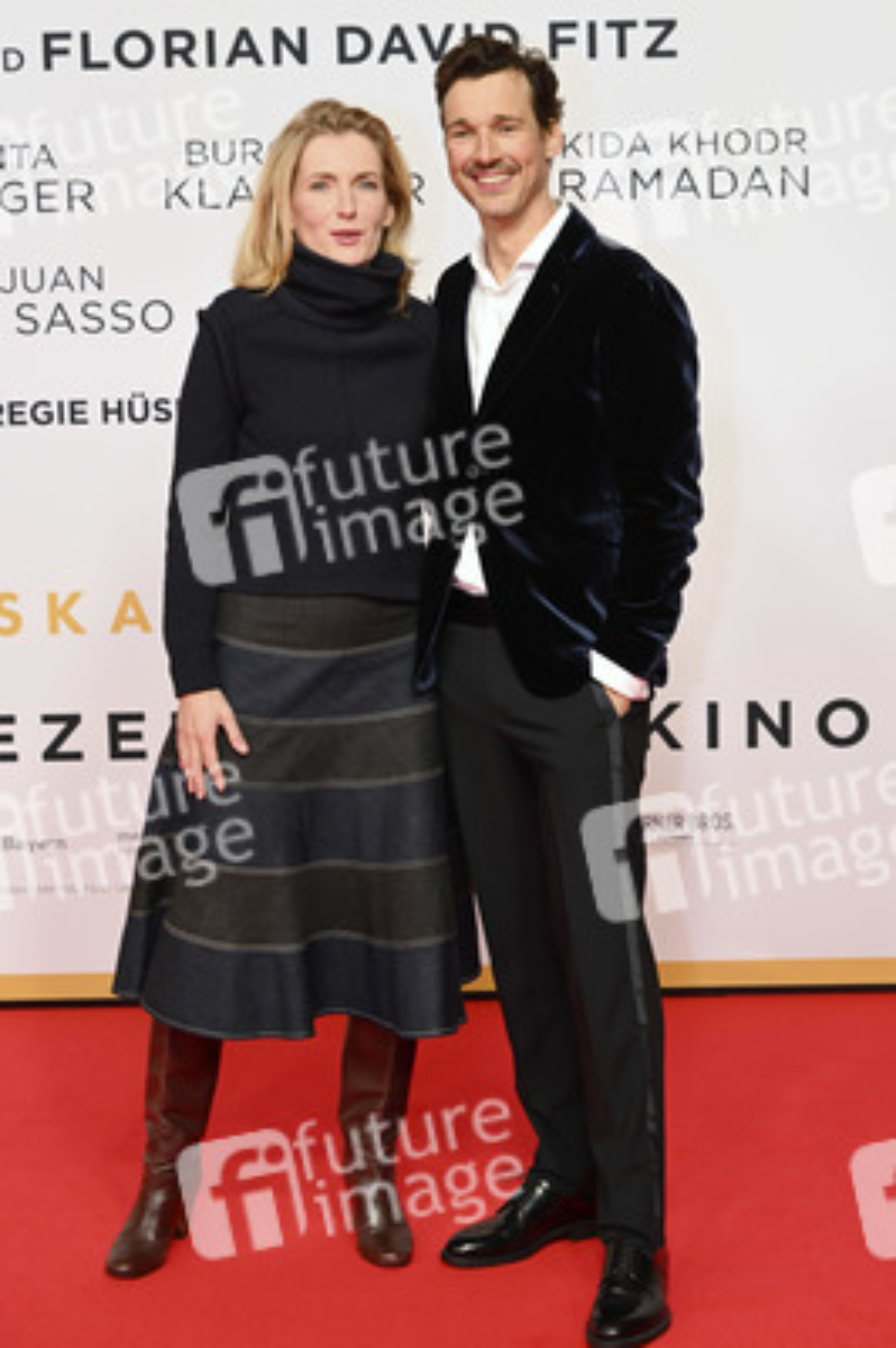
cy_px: 674
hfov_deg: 21.2
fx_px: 2393
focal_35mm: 64
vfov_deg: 31.4
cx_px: 448
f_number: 5
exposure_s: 1/125
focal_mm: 64
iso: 640
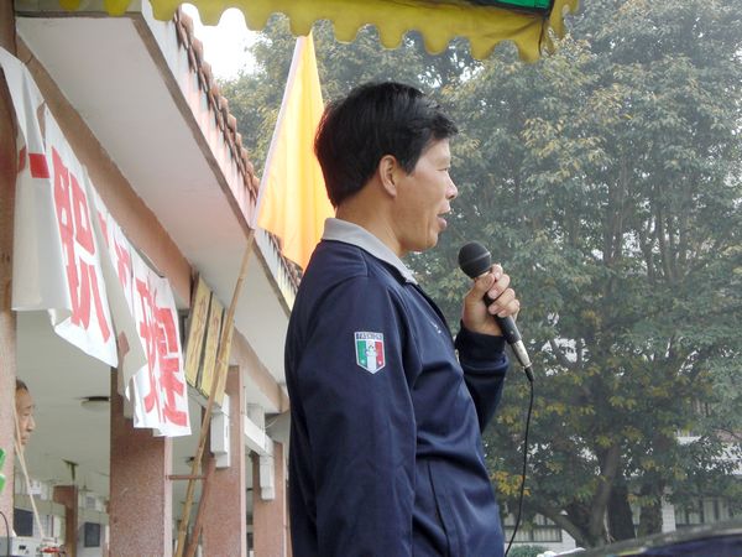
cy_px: 278
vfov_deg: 19.6
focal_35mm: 75
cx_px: 371
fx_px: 1608
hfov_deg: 26.0
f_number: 4.5
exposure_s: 1/100
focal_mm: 12.47
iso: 100
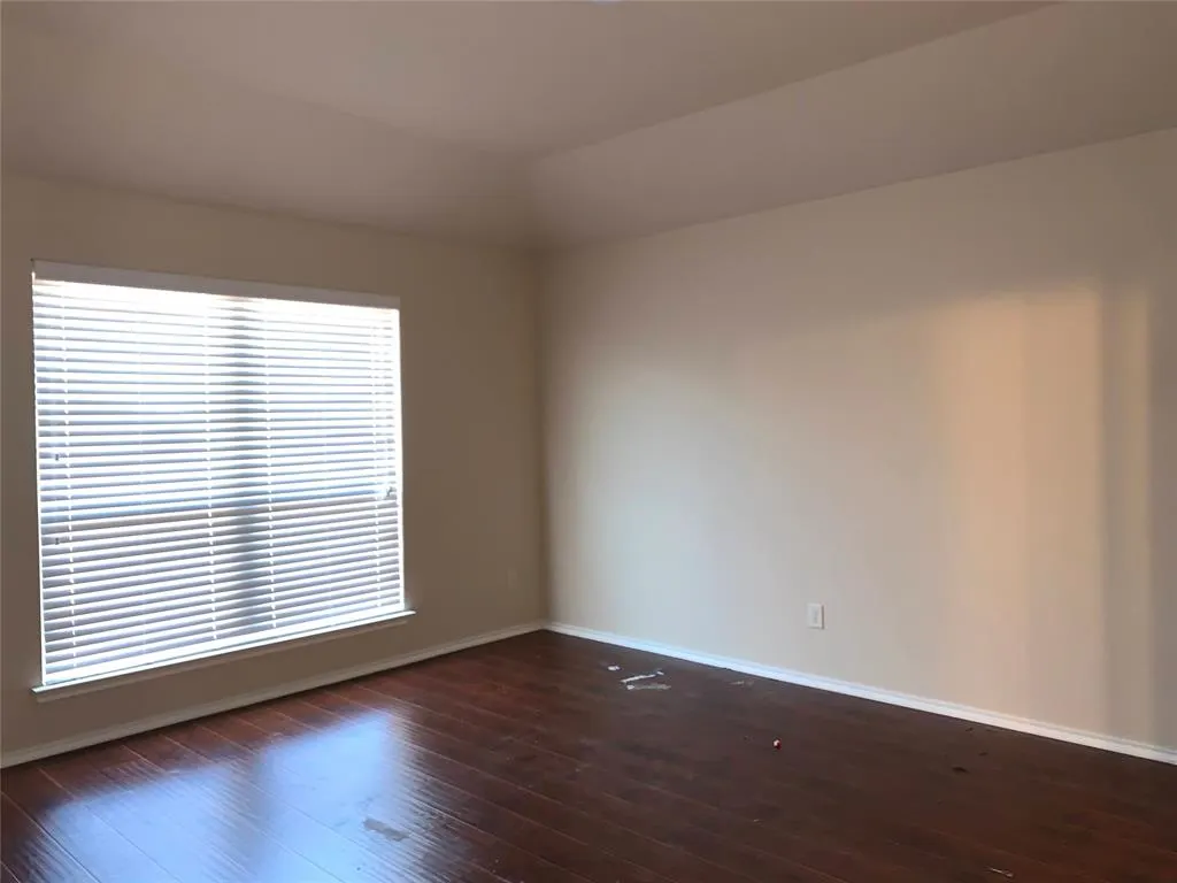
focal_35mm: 26
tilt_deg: -0.2
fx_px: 884
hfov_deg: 67.3
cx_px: 588
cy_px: 442
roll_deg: +1.0
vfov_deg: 53.1
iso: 80
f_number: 1.8
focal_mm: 4.25
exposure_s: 1/13
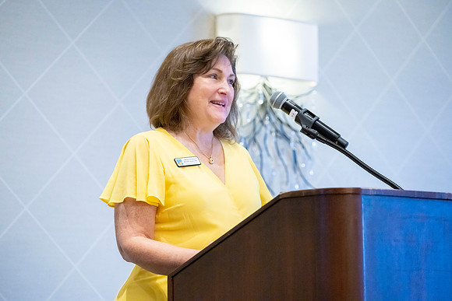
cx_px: 226
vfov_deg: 11.4
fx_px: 1507
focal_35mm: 120
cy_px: 150
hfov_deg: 17.1
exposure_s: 1/200
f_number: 4
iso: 8000
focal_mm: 120
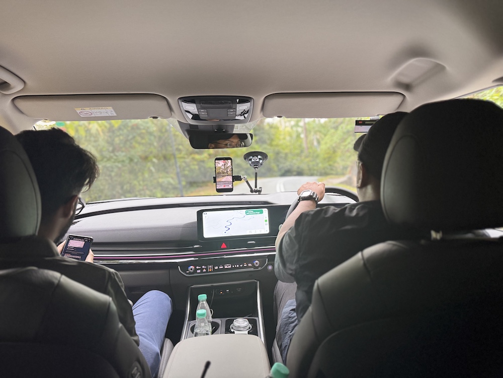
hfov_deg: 71.6
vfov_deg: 56.8
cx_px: 252
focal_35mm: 24
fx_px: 349
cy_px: 189
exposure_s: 1/114
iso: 200
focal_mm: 6.76
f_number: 1.78
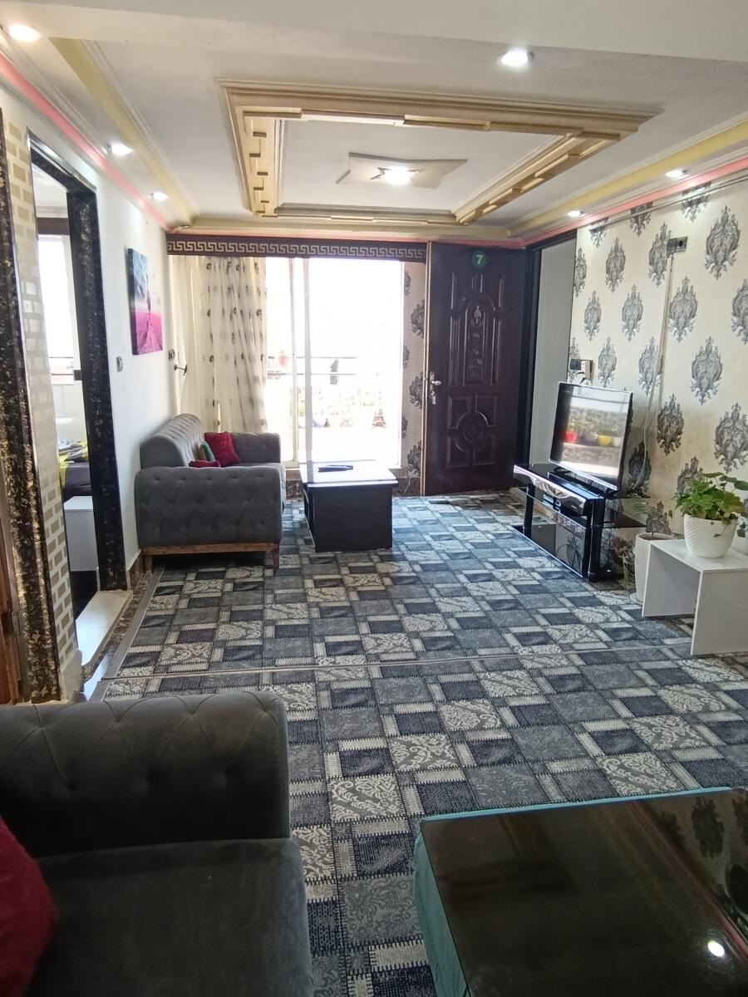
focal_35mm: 16
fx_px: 461
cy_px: 498
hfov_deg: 78.1
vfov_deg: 94.5
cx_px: 374
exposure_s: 1/100
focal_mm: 1.65
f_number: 2.2
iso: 200
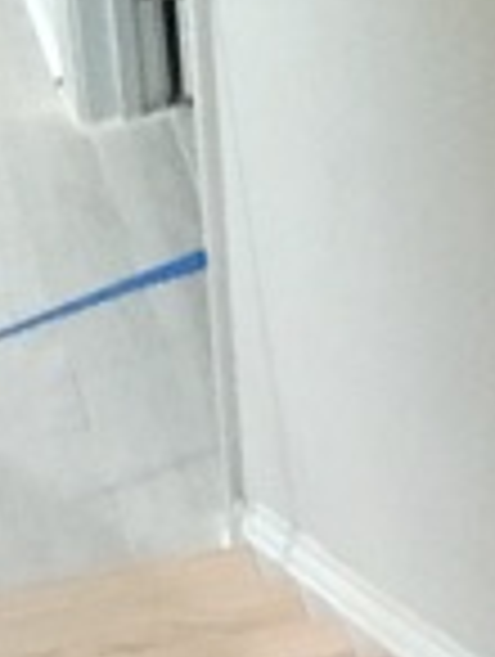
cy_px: 1908
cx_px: 639
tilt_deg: -64.2
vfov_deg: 8.3
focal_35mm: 203
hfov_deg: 7.3
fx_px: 3859
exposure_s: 1/30
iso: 200
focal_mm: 4.15
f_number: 2.2
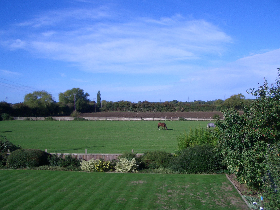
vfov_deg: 40.7
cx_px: 140
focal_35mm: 35
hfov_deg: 52.6
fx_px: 283
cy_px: 105
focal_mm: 5.8
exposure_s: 1/500
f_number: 4.3
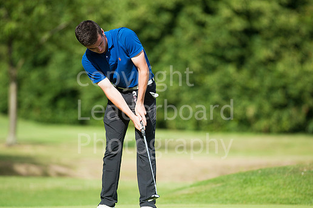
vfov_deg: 4.1
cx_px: 156
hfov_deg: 6.1
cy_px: 115
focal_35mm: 337
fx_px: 2930
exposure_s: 1/2500
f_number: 4
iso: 400
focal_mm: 300
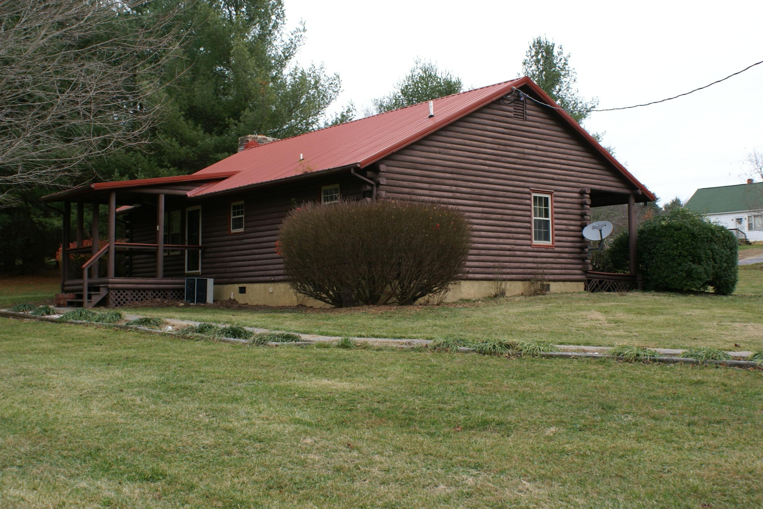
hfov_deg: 46.4
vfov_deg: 31.9
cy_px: 254
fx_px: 890
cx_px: 382
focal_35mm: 42
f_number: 6.3
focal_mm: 28
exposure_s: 1/100
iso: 100
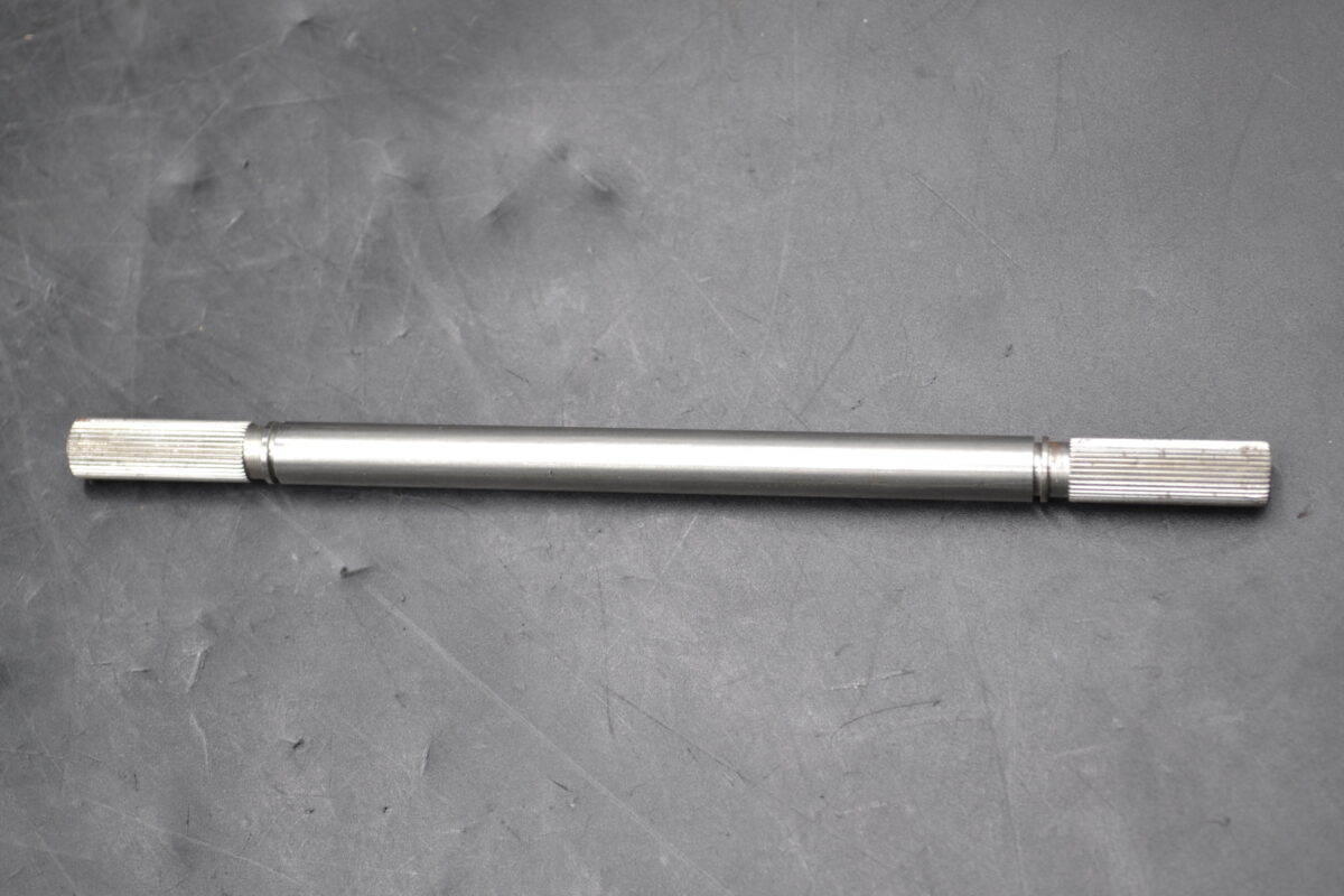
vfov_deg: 20.6
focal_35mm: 66
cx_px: 672
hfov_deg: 30.5
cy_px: 448
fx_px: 2464
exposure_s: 1/40
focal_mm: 44
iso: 400
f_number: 5.3
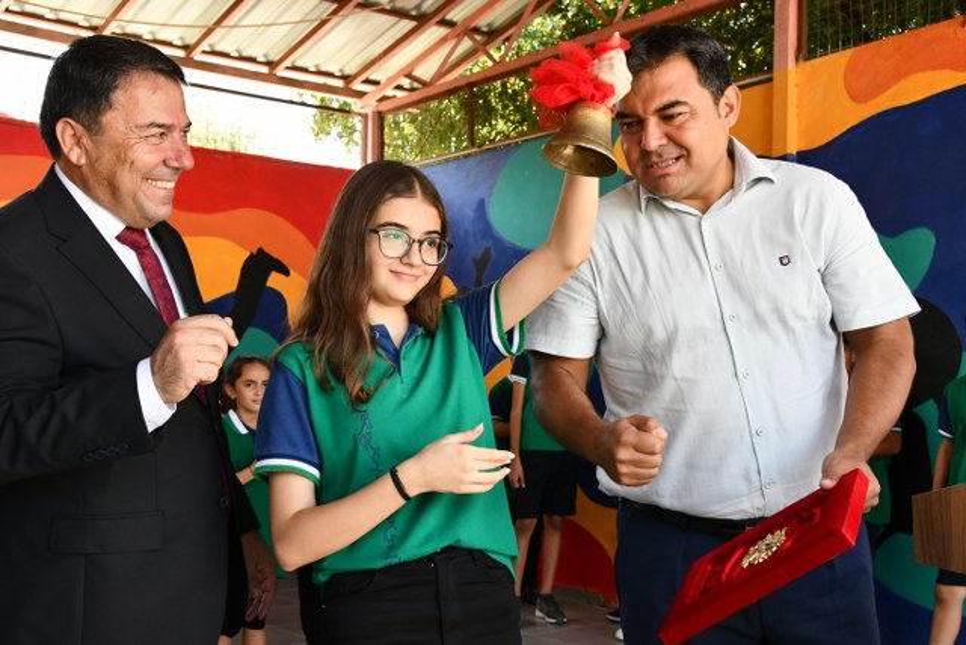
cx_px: 483
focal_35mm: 46
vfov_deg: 29.3
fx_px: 1235
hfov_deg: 42.7
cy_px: 322
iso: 2500
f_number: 10
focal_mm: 31
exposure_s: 1/400
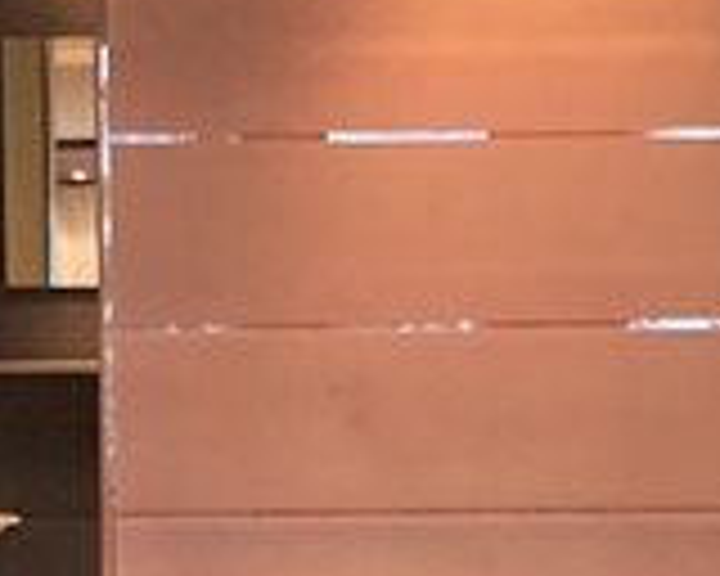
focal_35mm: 159
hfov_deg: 12.1
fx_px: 3388
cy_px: 756
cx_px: 410
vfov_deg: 9.5
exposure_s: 1/100
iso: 100
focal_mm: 4.32
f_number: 1.7
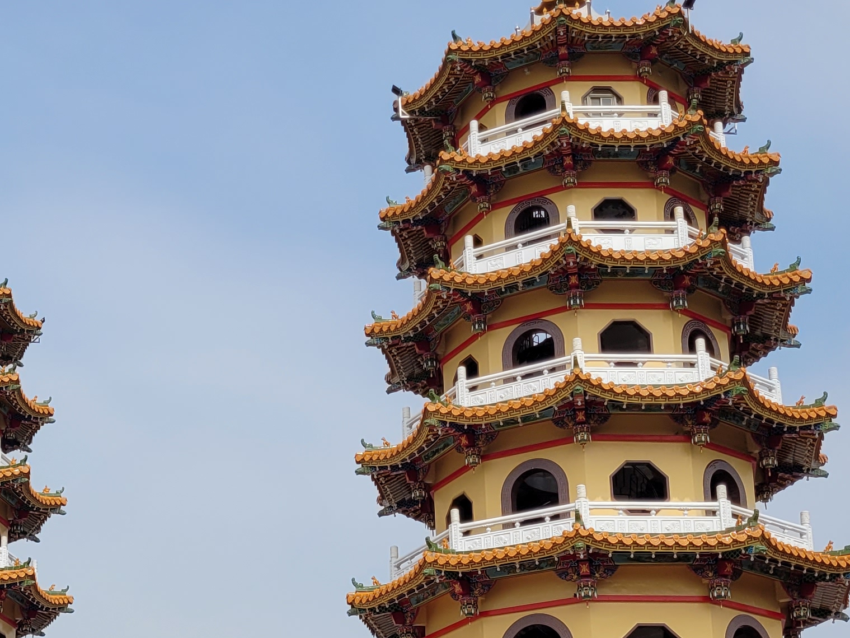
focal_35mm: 69
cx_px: 54
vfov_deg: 20.7
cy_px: 622
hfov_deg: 27.0
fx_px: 1694
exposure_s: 1/3483
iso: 40
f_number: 1.8
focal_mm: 5.4
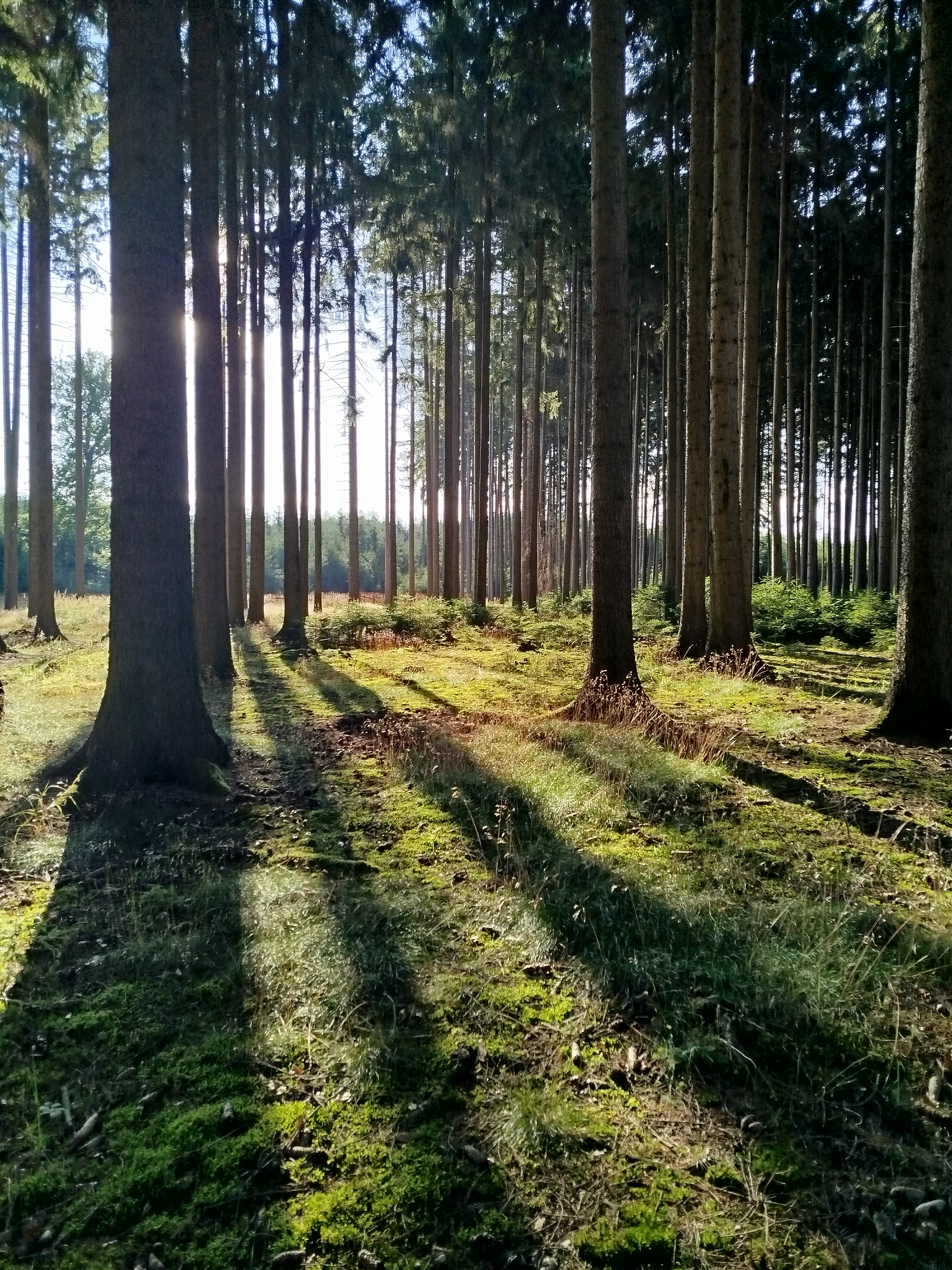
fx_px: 880
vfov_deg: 71.6
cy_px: 635
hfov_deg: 56.8
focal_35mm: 24
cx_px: 476
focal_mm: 5.31
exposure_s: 1/243
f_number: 1.7
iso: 50
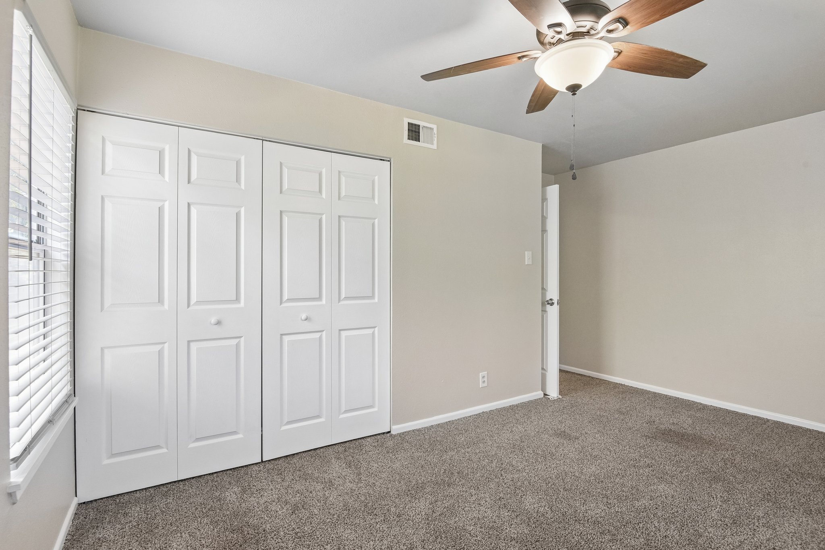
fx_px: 390
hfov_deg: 93.3
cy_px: 275
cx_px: 412
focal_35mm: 17
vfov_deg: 70.4
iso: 1600
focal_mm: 17
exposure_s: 1/15
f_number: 8
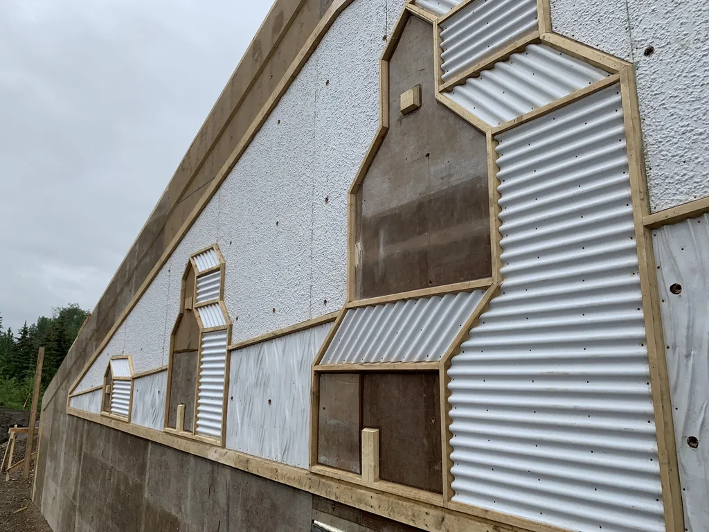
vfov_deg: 53.1
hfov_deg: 67.3
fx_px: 533
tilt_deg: +11.2
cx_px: 354
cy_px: 266
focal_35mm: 26
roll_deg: -0.9
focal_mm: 4.25
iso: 25
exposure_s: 1/1387
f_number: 1.8
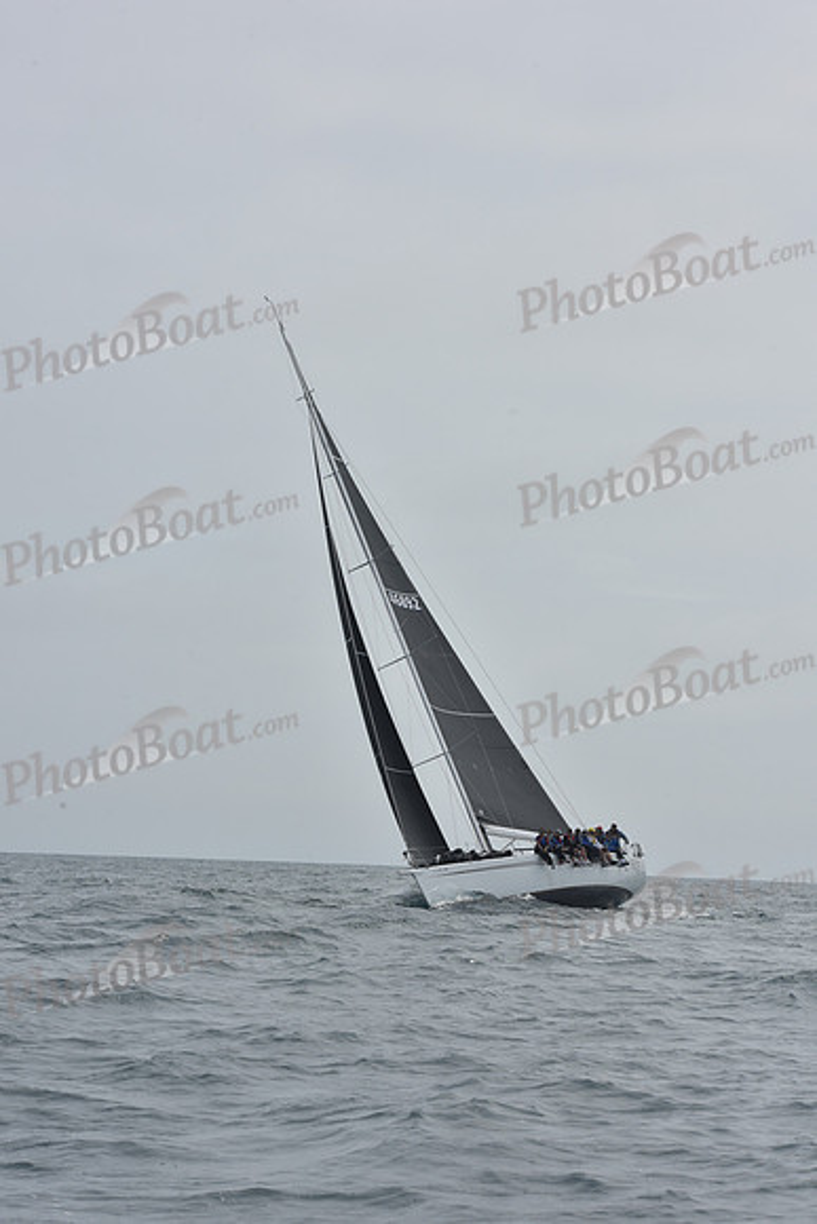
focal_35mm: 105
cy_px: 612
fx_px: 3572
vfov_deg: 19.5
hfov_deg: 13.0
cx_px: 408
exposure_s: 1/800
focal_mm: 105
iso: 250
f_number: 13
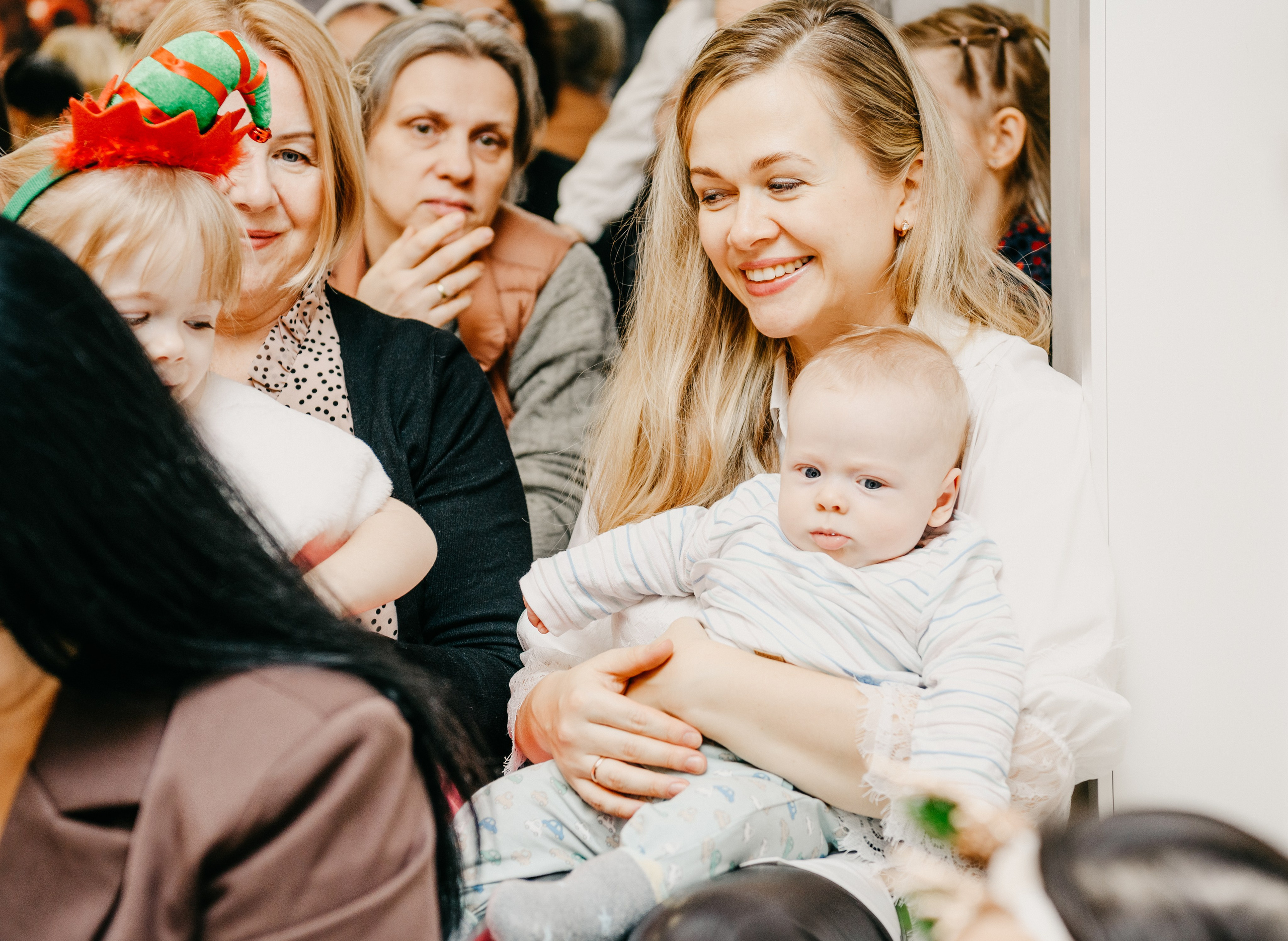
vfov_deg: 18.1
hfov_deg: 24.6
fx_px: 2953
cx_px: 715
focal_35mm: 80
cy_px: 464
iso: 250
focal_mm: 70
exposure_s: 1/160
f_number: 4
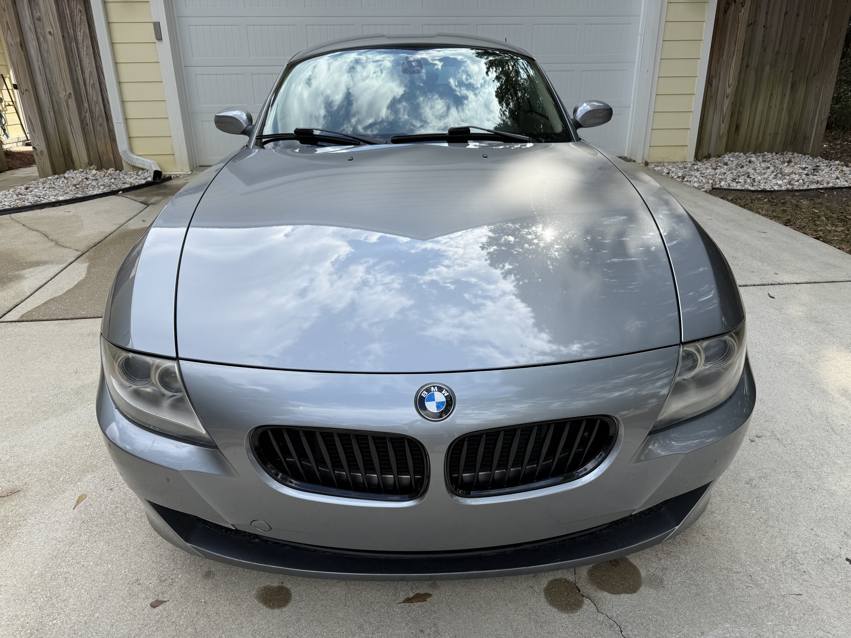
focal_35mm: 24
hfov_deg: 71.6
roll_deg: +1.2
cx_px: 426
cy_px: 319
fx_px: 590
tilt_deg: -21.9
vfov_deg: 56.8
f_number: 1.78
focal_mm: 6.76
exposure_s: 1/2169
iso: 80
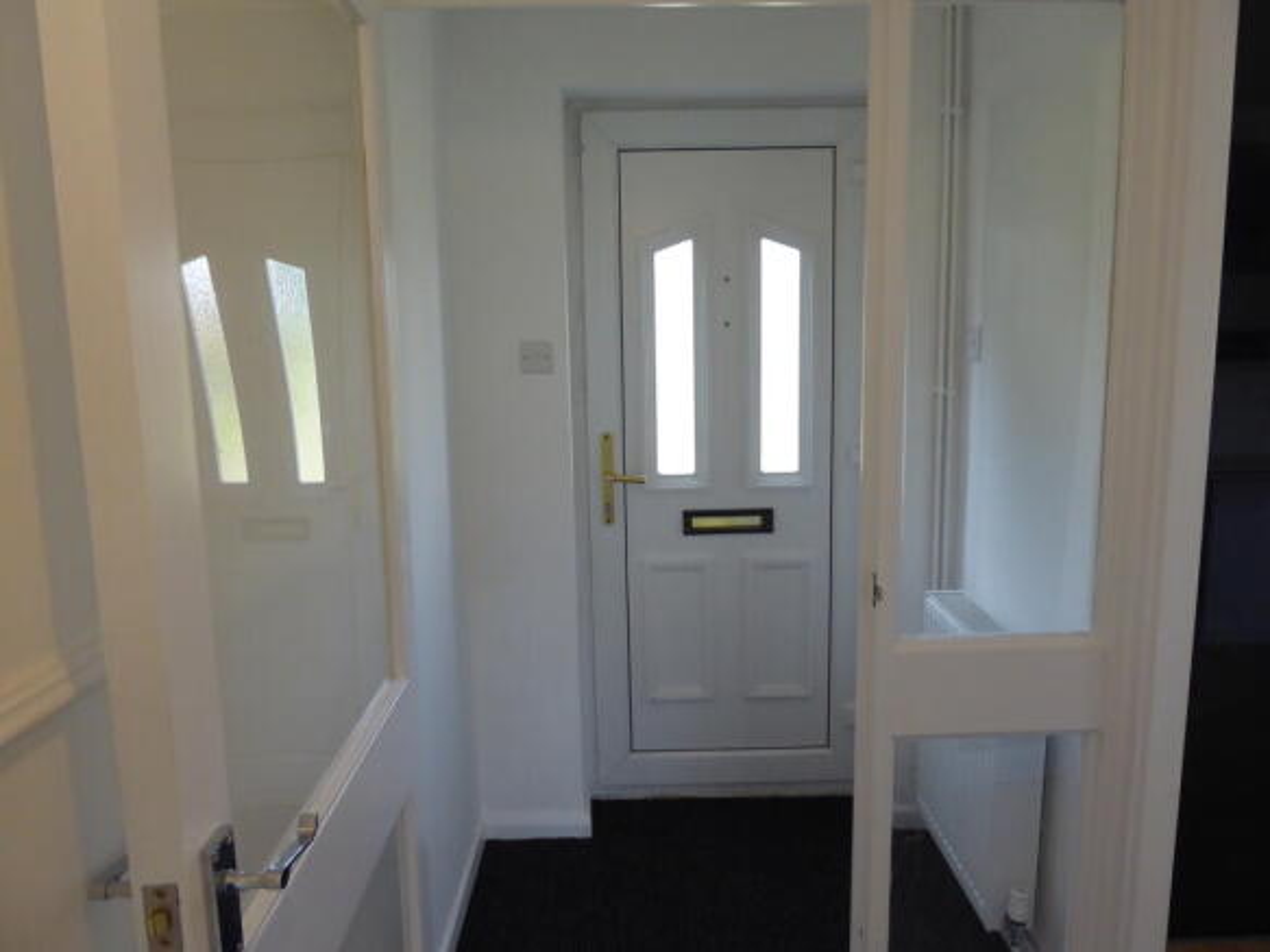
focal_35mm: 25
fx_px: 917
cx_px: 635
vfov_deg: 54.9
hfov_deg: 69.4
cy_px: 476
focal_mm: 4.3
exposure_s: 1/125
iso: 320
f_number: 3.3
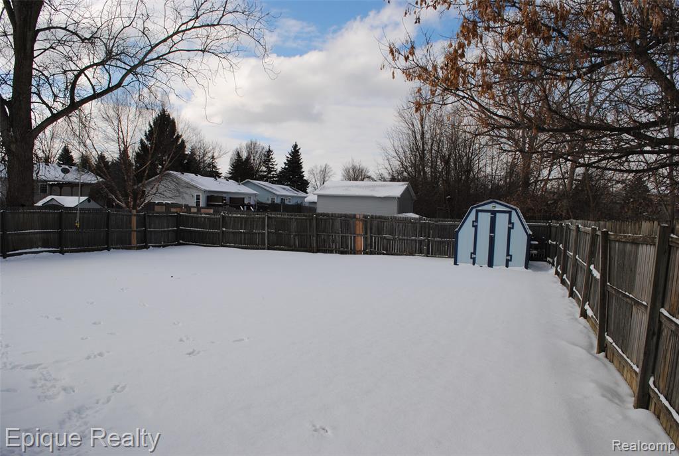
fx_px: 510
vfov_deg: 48.1
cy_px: 228
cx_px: 340
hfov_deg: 67.3
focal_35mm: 27
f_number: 9
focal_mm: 18
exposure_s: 1/320
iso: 100
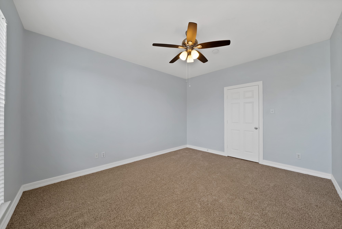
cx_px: 171
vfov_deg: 90.1
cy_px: 114
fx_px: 114
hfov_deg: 112.6
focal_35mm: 12
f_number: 16
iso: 640
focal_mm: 12
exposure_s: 1/3
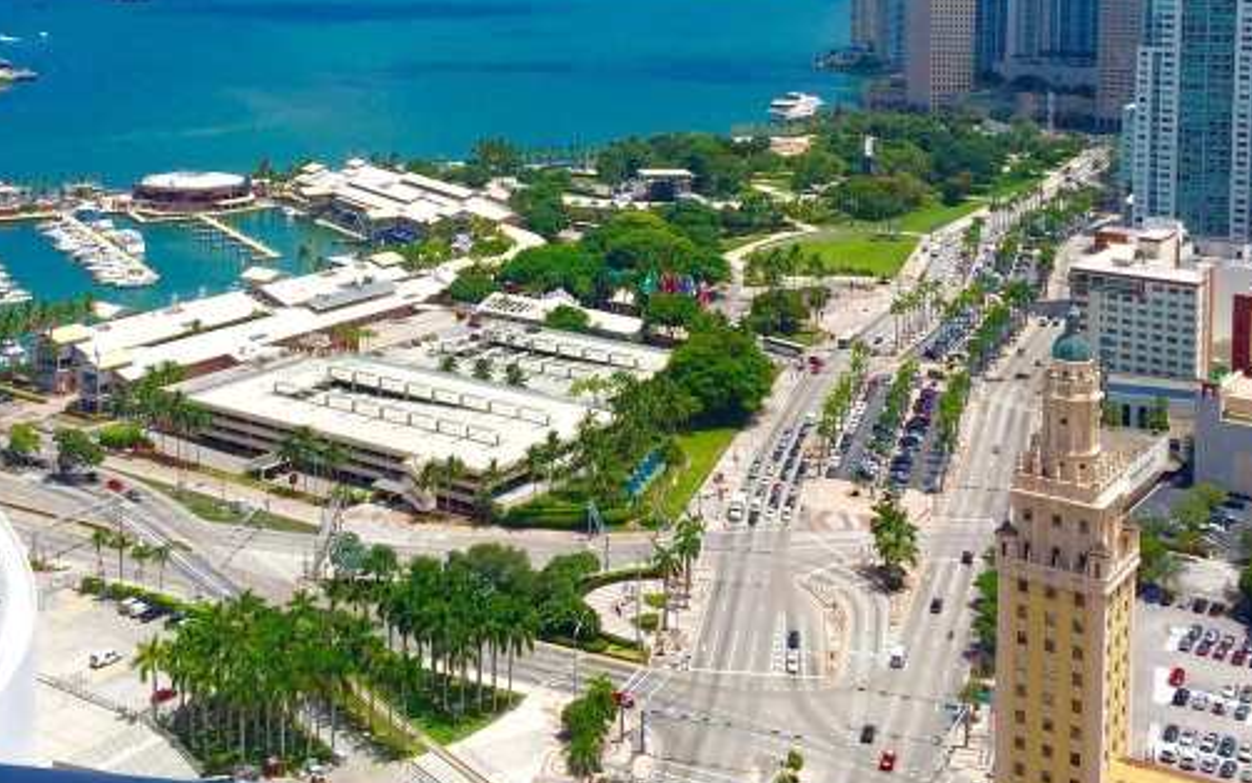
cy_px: 82
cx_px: 491
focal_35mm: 49
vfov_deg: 25.6
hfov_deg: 40.8
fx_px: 1672
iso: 32
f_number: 2.2
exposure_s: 1/3300
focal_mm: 4.15
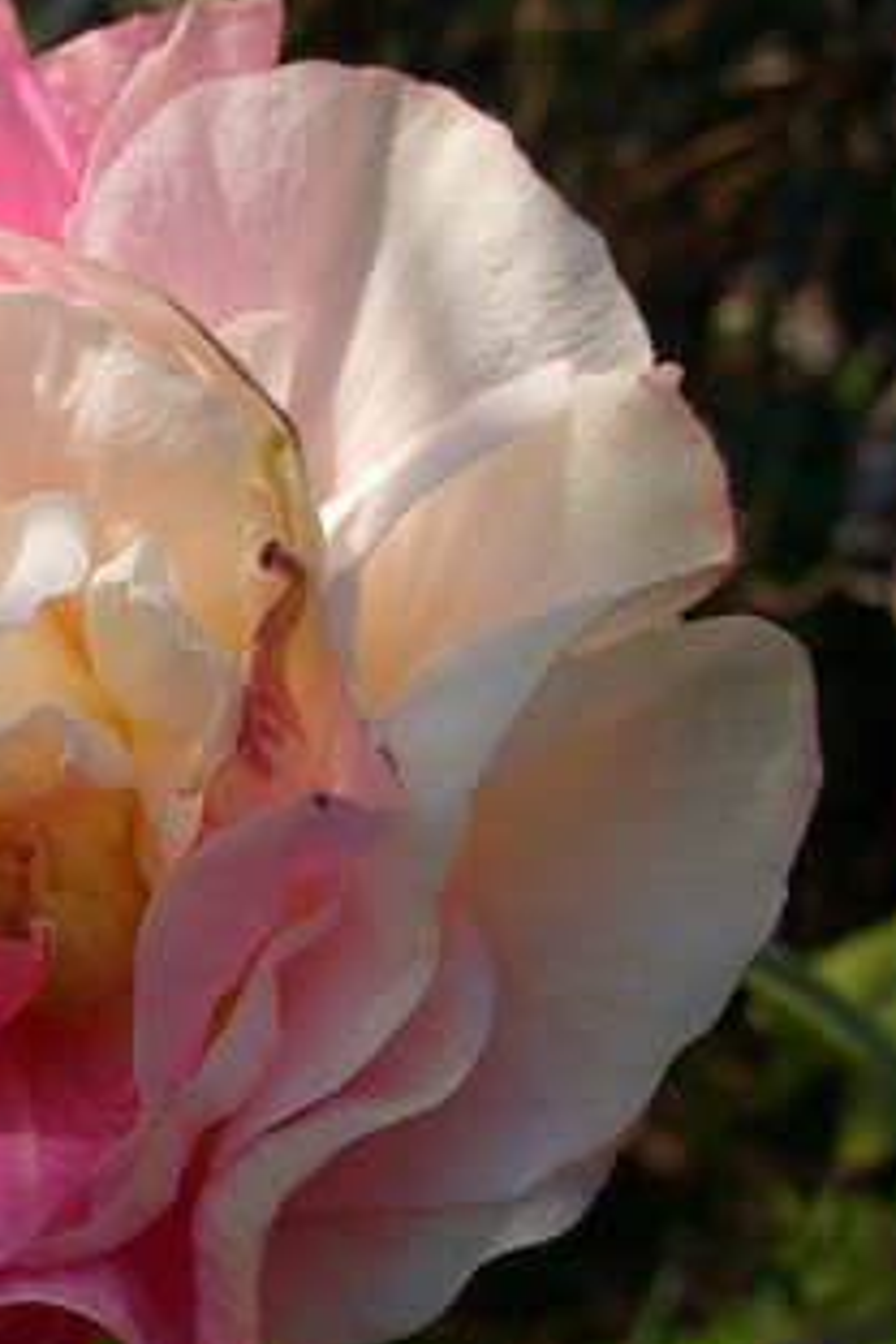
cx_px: -73
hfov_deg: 18.7
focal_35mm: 70
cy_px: 719
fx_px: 2613
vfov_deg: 28.8
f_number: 4.6
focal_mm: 6.8
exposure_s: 1/500
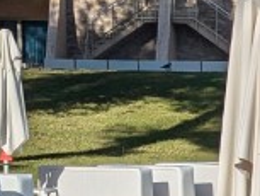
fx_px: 1413
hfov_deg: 9.0
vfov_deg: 7.9
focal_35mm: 188
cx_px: 713
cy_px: 187
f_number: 1.85
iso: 45
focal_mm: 6.81
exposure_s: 1/3333
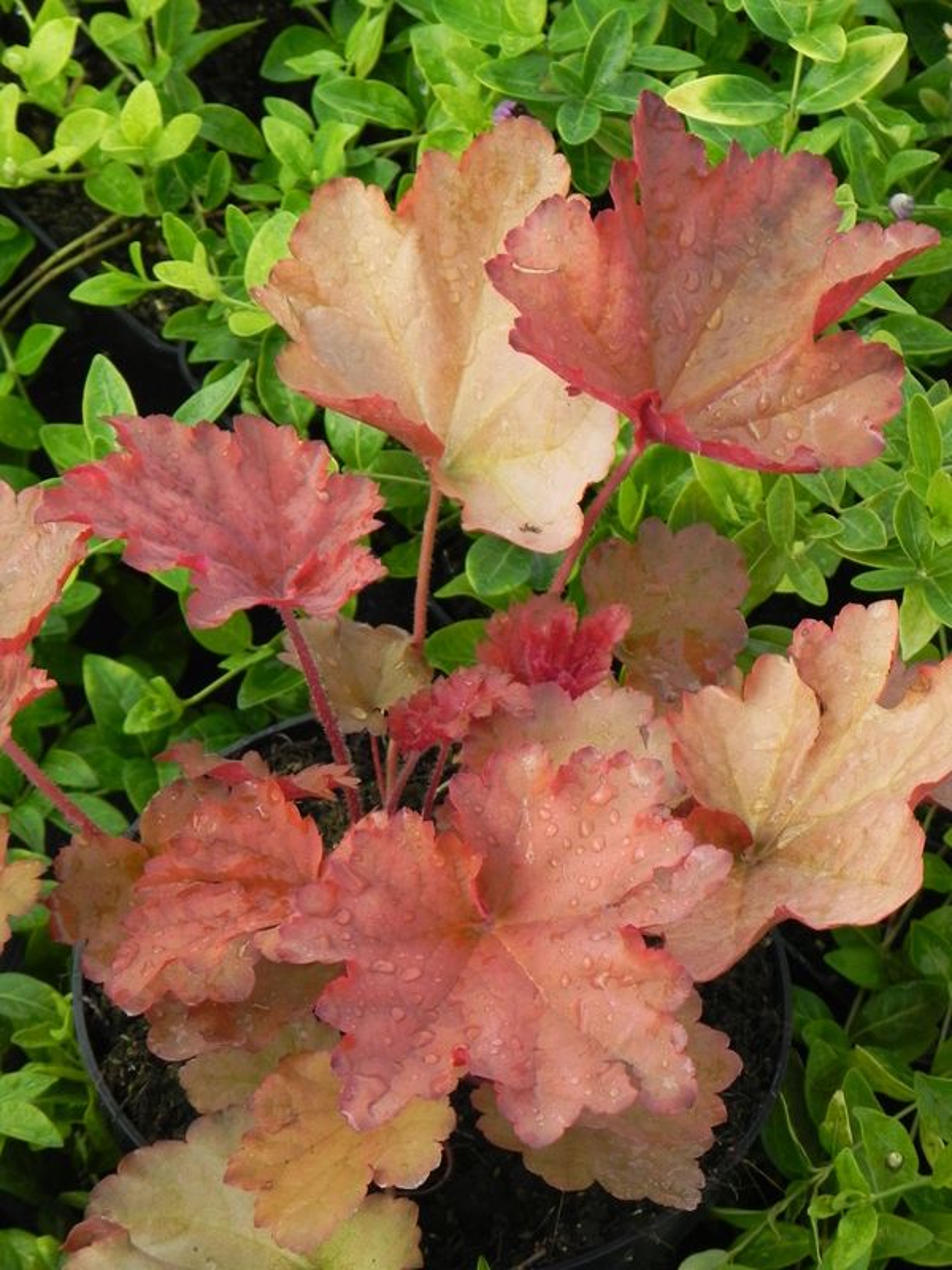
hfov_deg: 9.2
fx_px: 5940
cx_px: 476
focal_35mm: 162
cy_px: 635
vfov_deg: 12.2
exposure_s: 1/250
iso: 160
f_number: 5
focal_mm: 28.8
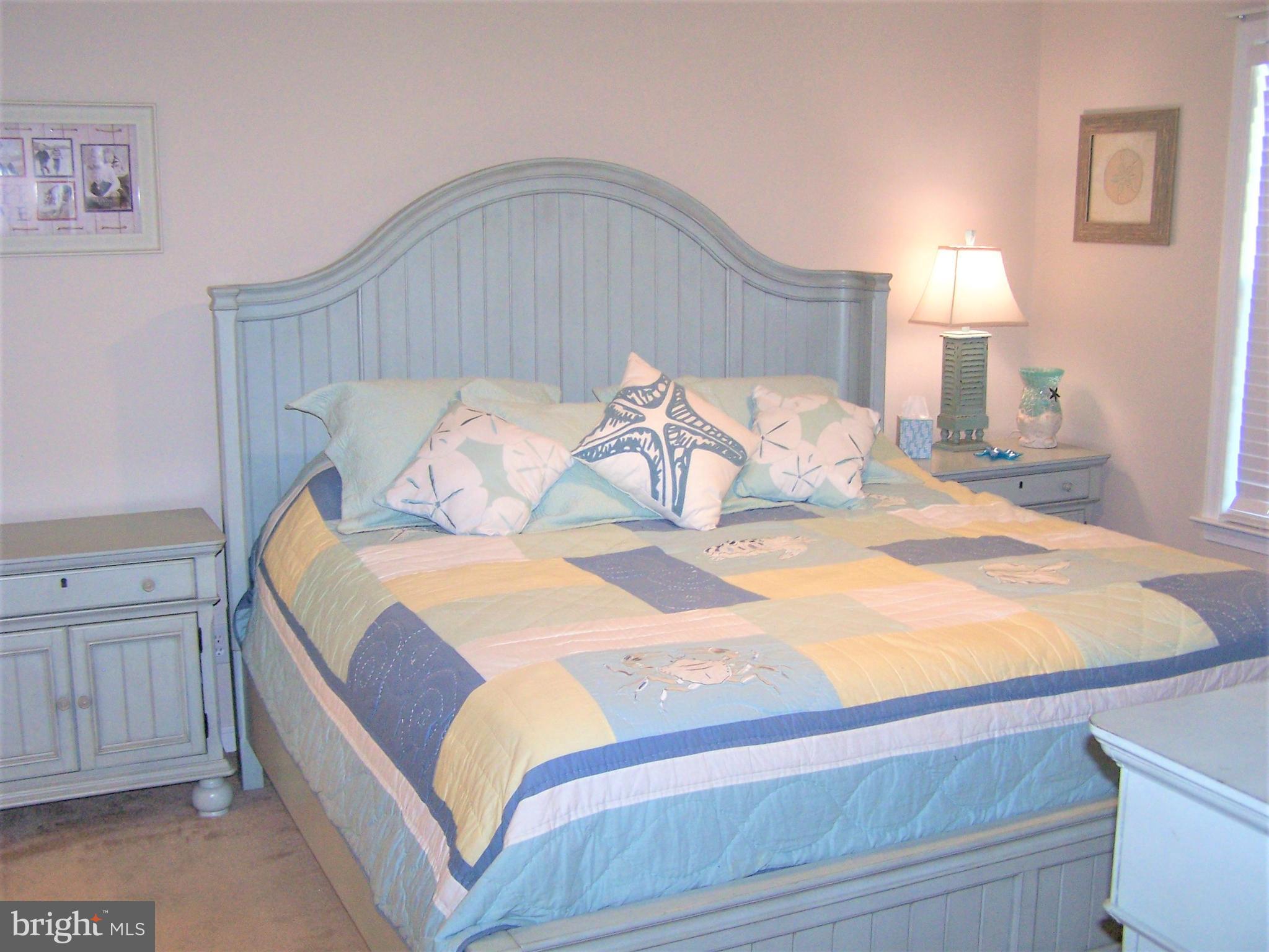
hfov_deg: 49.0
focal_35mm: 38
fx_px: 1393
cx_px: 634
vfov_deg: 37.7
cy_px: 476
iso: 140
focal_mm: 6.3
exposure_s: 1/60
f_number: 2.8
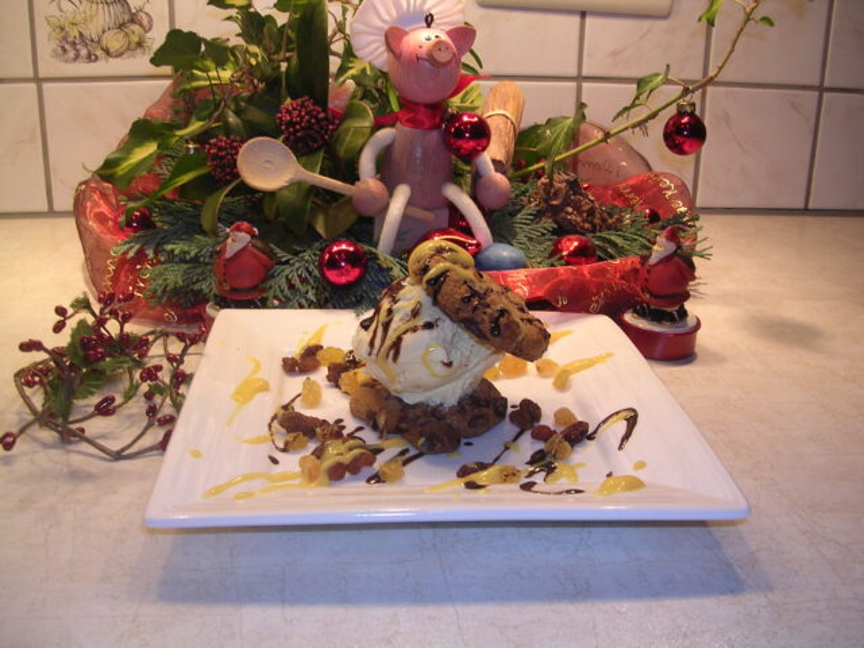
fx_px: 948
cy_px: 324
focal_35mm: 38
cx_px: 432
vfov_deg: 37.7
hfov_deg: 49.0
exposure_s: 1/30
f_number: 2.8
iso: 100
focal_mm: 5.8
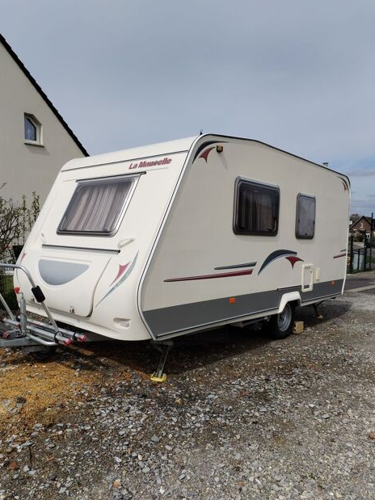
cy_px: 255
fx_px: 433
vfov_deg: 60.0
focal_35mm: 30
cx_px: 184
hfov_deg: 46.8
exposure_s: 1/3574
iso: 100
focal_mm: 4.75
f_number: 1.8
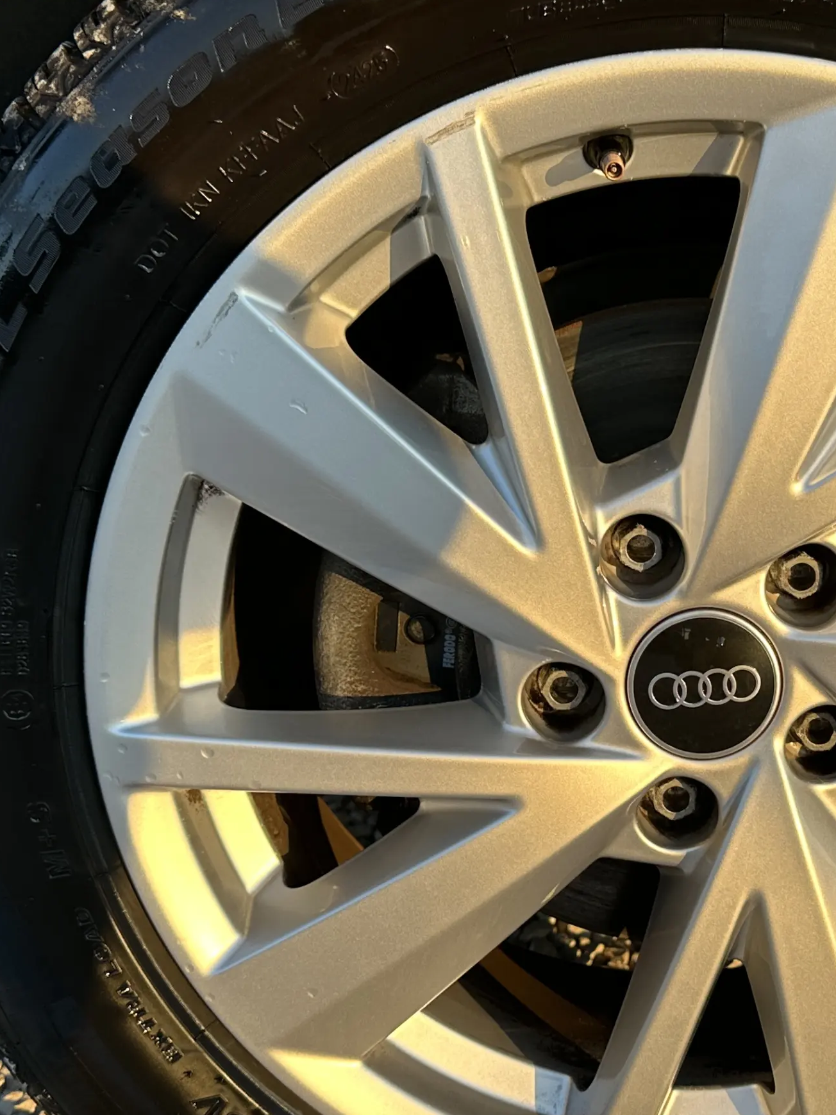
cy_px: 617
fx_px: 1707
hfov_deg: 27.0
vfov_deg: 36.1
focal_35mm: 53
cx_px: 669
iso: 80
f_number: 1.78
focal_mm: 6.86
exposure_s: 1/475
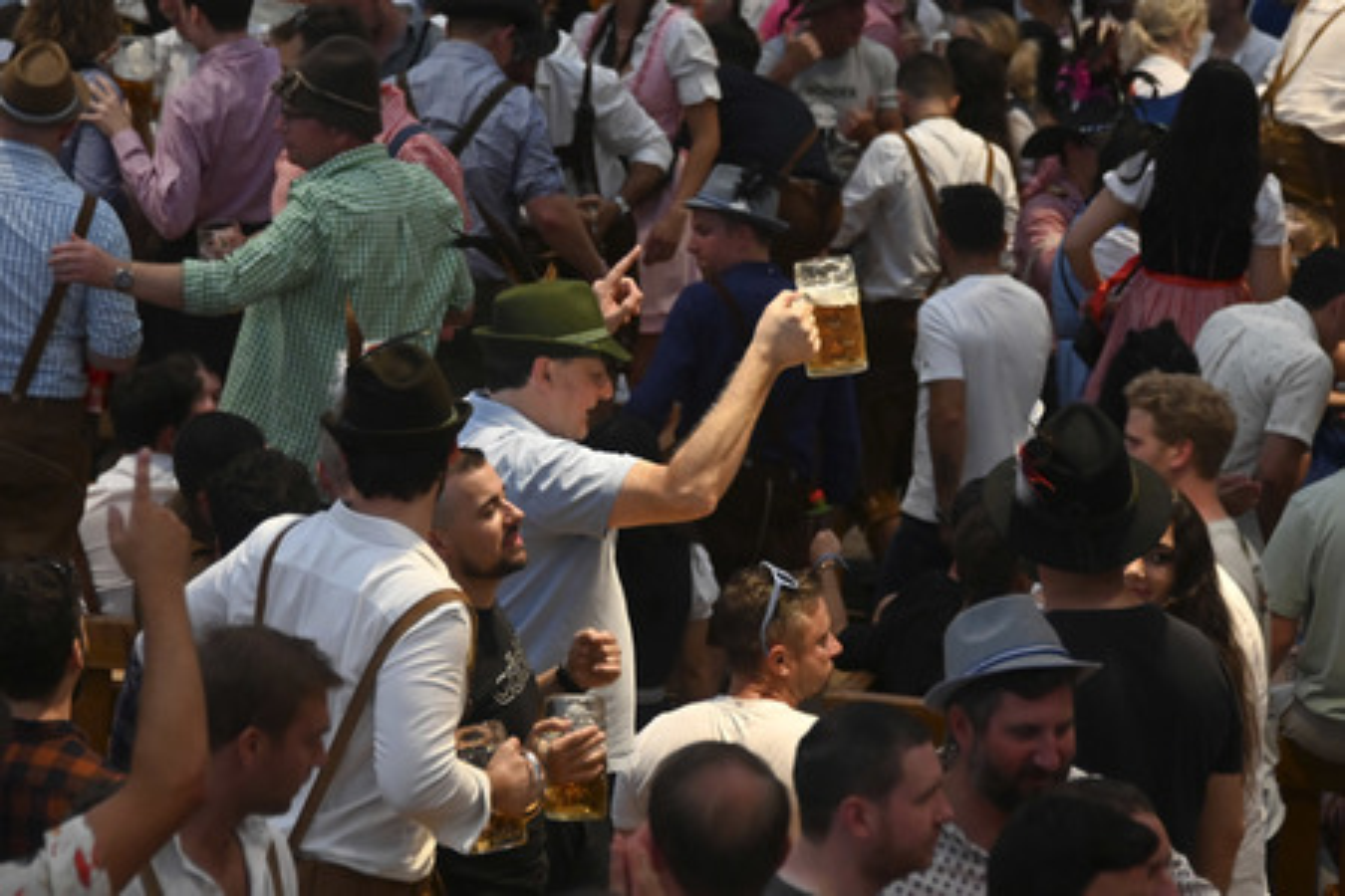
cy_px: 448
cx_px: 672
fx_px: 8406
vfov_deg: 6.1
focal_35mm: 225
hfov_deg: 9.1
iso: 4000
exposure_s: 1/200
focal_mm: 150
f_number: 5.6
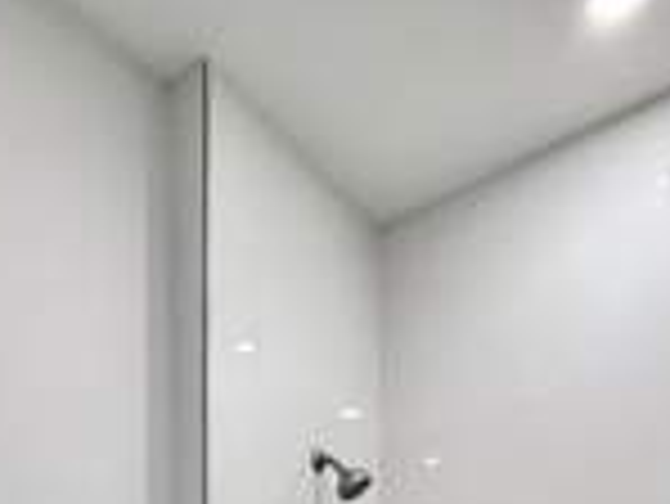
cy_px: 765
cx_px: 153
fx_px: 872
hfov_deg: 40.6
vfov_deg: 24.6
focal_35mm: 45
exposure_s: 1/120
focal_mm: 2.22
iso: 160
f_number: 2.2
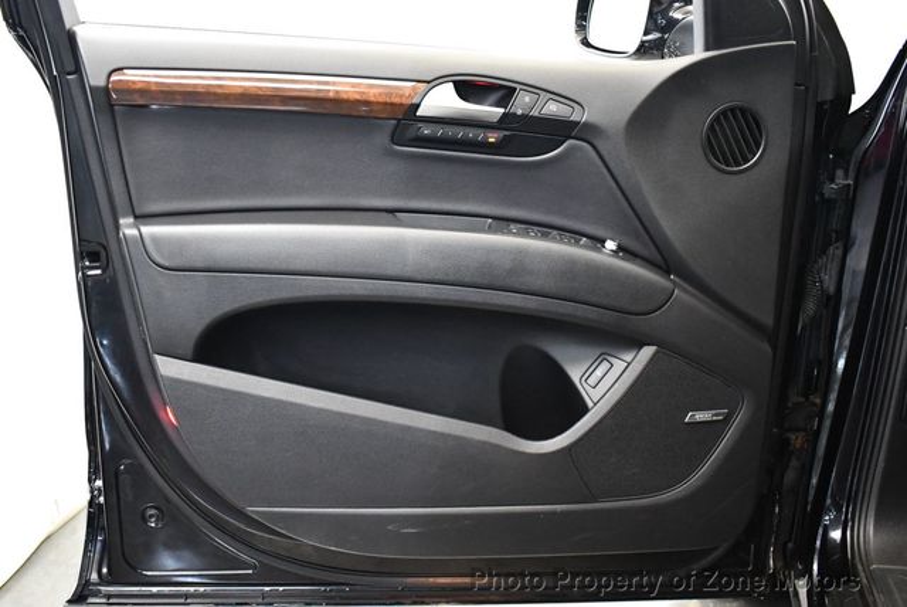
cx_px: 454
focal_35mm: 36
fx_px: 908
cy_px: 304
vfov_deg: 36.9
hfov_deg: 53.1
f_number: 3.5
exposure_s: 1/60
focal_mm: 18
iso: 4000
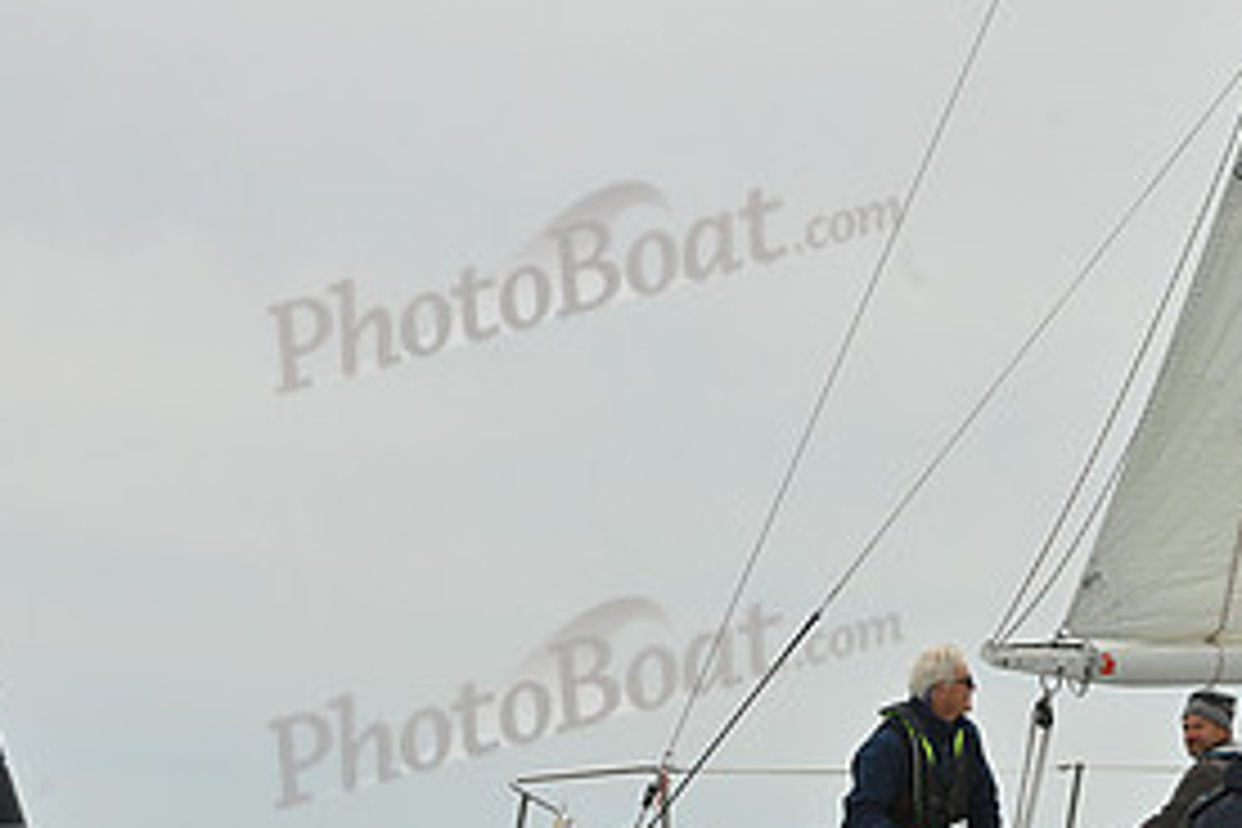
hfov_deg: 10.8
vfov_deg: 7.2
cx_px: 1138
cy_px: 862
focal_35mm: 189
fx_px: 6520
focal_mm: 90
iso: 320
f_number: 11
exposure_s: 1/1000
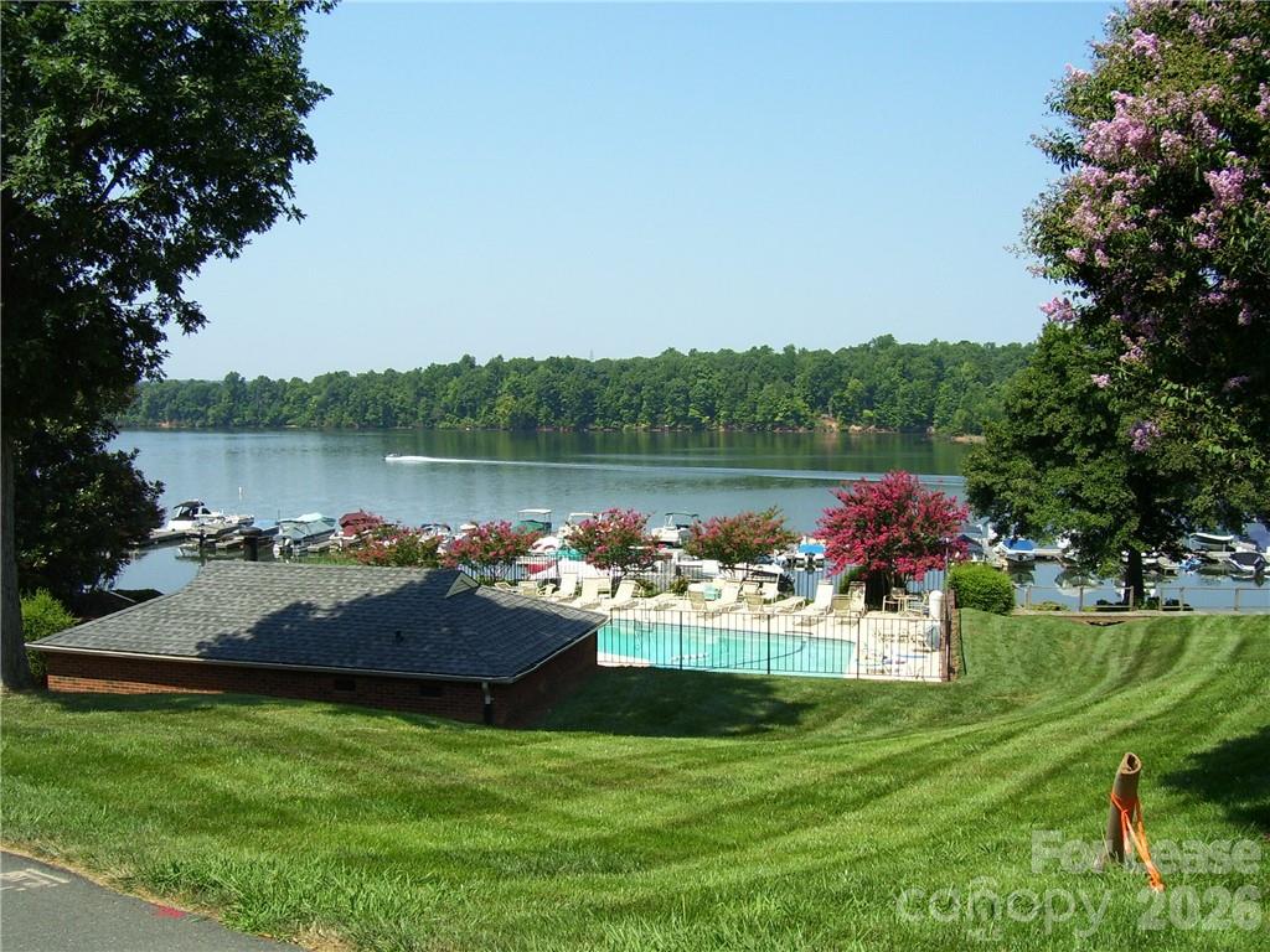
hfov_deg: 54.0
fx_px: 1247
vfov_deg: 41.8
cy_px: 476
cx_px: 635
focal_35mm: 34
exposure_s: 1/350
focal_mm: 5.6
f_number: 4.8
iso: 80
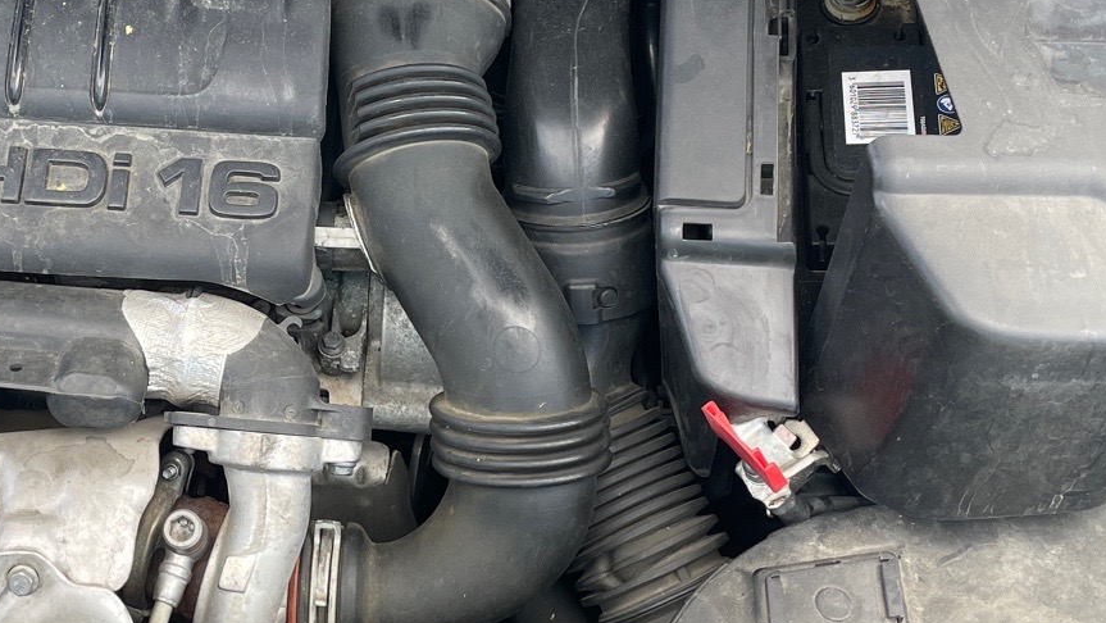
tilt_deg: -50.1
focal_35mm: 63
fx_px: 1848
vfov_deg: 19.0
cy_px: 187
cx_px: 250
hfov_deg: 32.6
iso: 32
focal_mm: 4.2
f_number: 1.6
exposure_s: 1/124
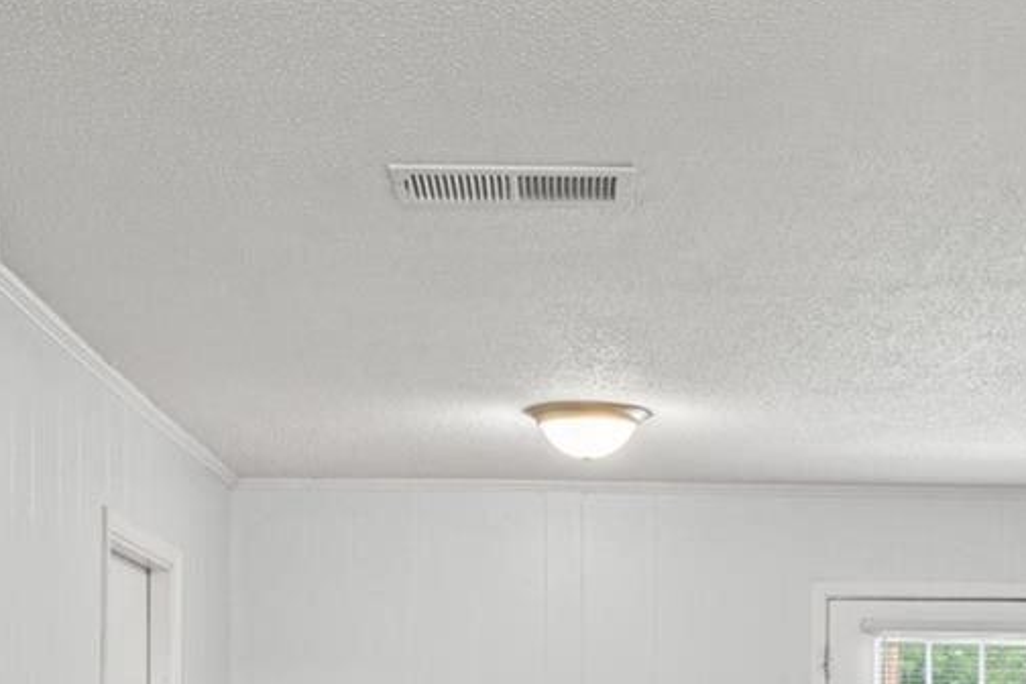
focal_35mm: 65
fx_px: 1852
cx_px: 613
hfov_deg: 30.9
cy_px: 855
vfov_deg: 19.5
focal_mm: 16
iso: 800
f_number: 8
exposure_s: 1/50
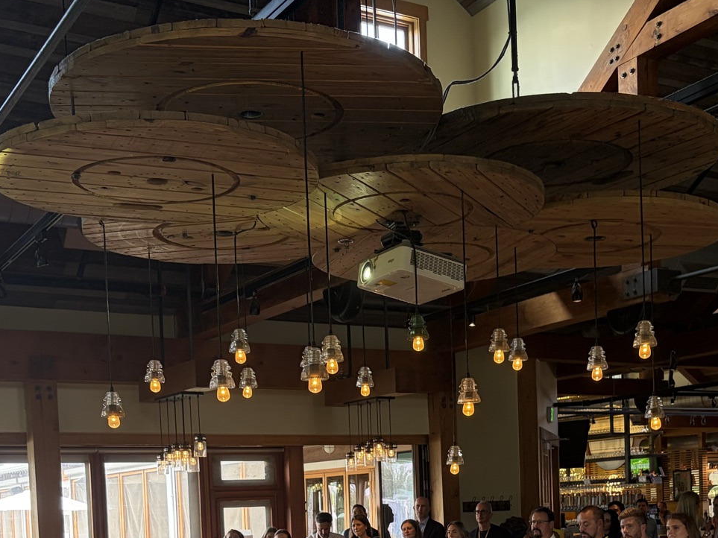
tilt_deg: -1.8
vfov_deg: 25.6
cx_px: 385
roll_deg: +2.2
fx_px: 1120
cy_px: 550
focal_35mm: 54
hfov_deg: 35.5
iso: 125
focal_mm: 5.96
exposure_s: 1/60
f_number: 1.6
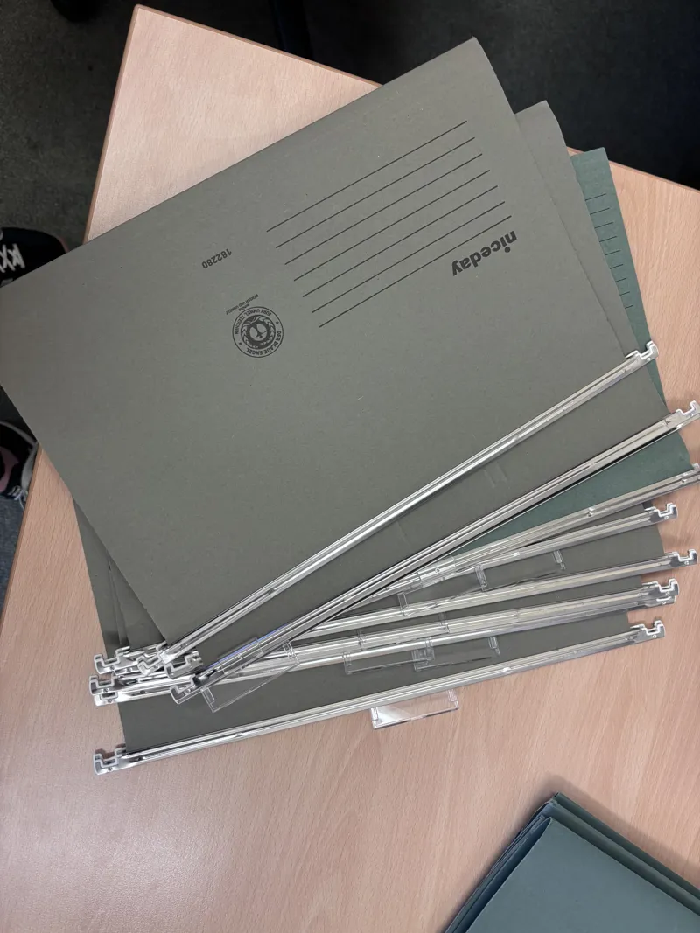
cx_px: 350
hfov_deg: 53.1
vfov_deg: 67.3
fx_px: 701
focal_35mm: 26
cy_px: 466
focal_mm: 5.96
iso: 125
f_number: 1.6
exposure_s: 1/50
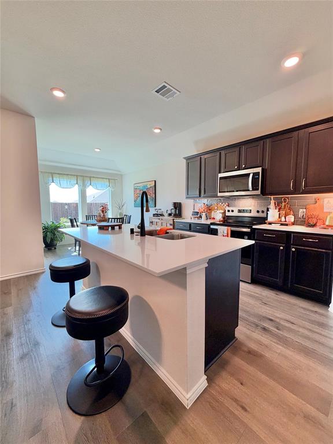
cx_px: 166
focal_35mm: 14
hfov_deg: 85.7
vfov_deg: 102.1
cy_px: 222
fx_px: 180
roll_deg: +0.2
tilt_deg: -3.4
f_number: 2.2
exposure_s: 1/120
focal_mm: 2.22
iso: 160
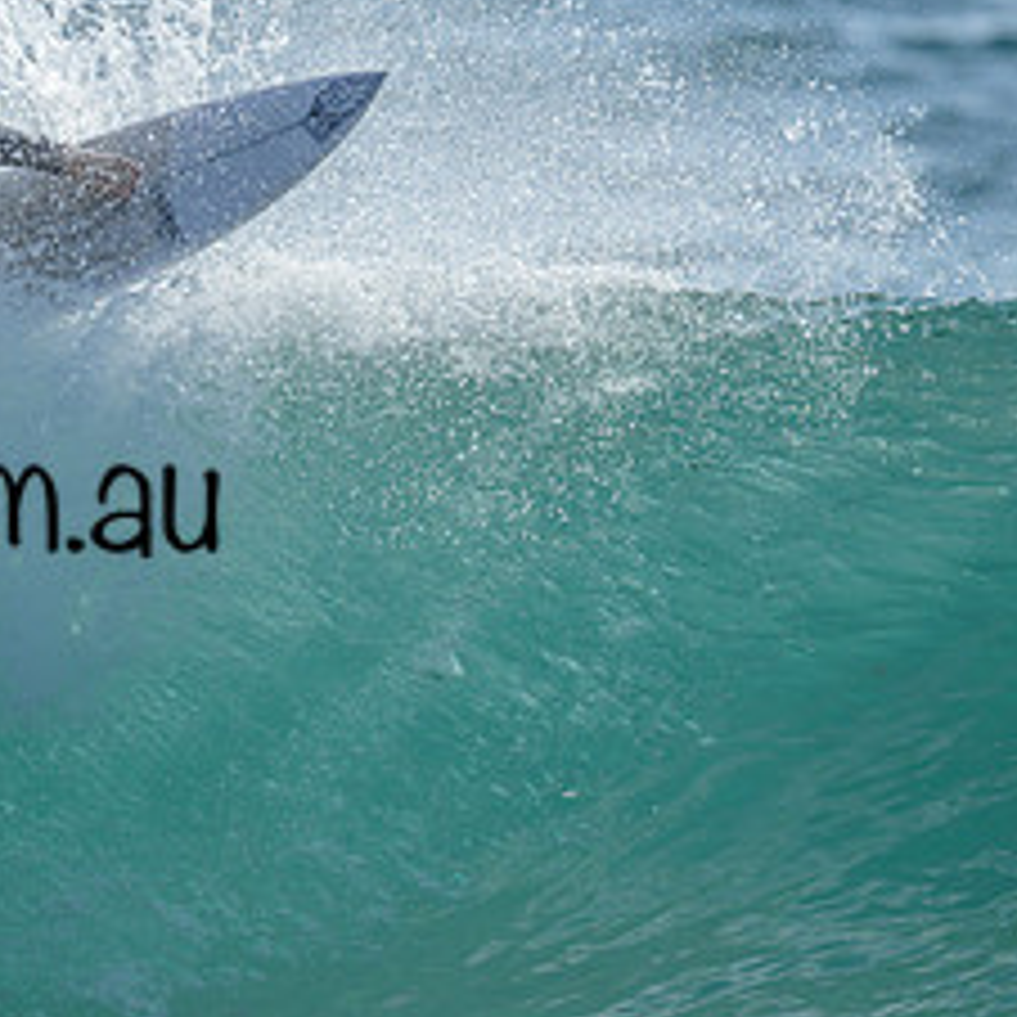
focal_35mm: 1745
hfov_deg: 1.0
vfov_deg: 1.0
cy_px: 448
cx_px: -256
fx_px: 58002
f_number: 6.3
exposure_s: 1/2000
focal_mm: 800
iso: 220
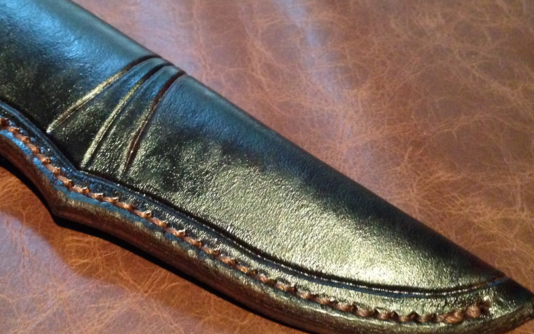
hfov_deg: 38.5
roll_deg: -1.6
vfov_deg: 24.8
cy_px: 140
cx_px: 184
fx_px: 757
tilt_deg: -44.5
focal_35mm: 52
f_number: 2.4
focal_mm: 4.12
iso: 640
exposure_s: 1/15
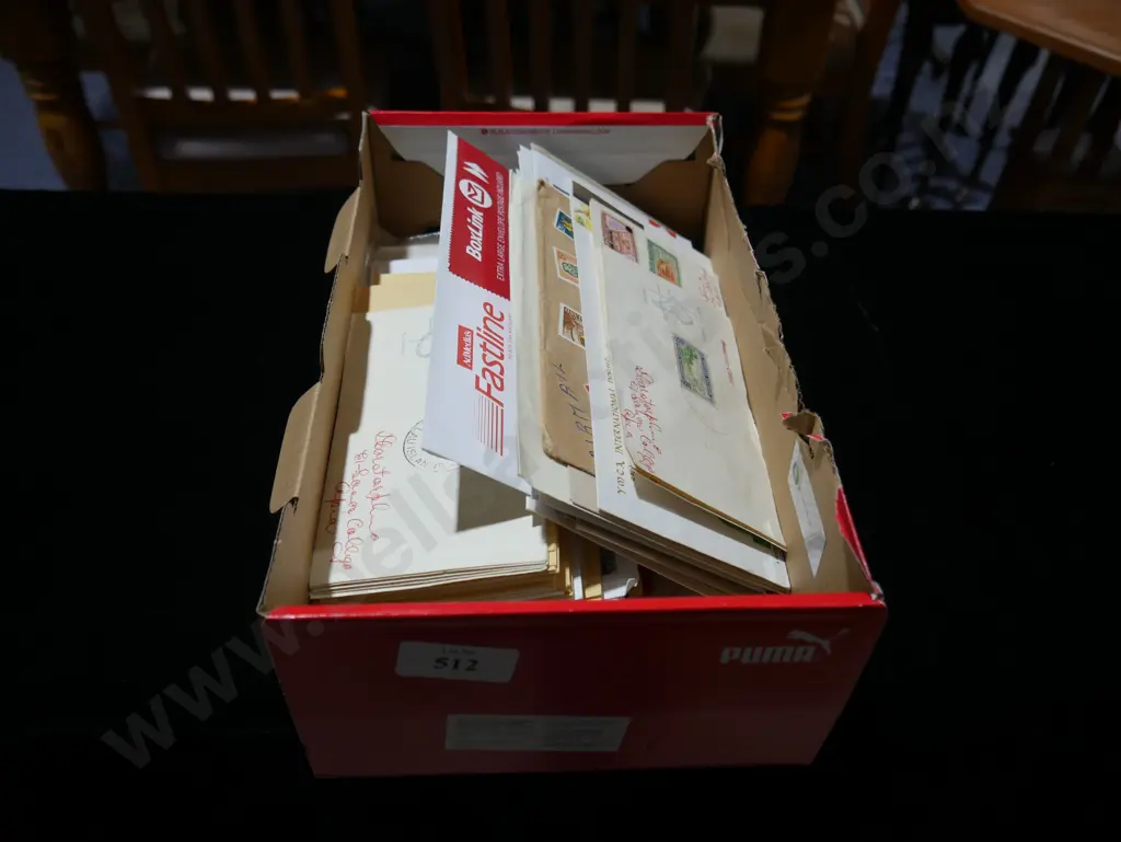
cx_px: 560
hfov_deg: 63.4
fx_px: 907
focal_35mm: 28
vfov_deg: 49.8
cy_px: 421
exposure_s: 1/125
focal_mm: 14
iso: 200
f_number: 3.5
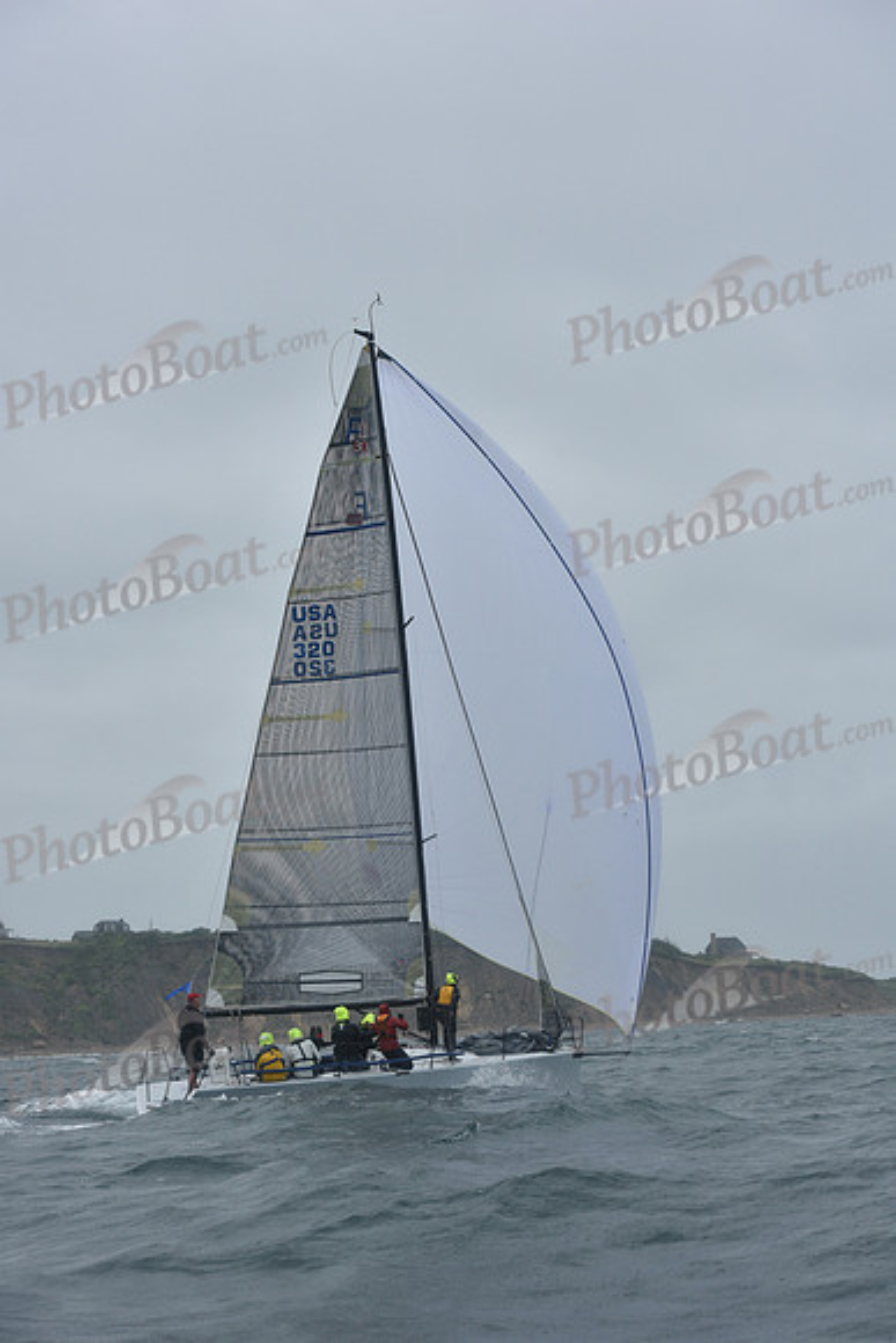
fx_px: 2612
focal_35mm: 70
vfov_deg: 28.8
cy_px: 672
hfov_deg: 19.5
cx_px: 448
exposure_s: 1/1000
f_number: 8
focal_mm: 70
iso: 320
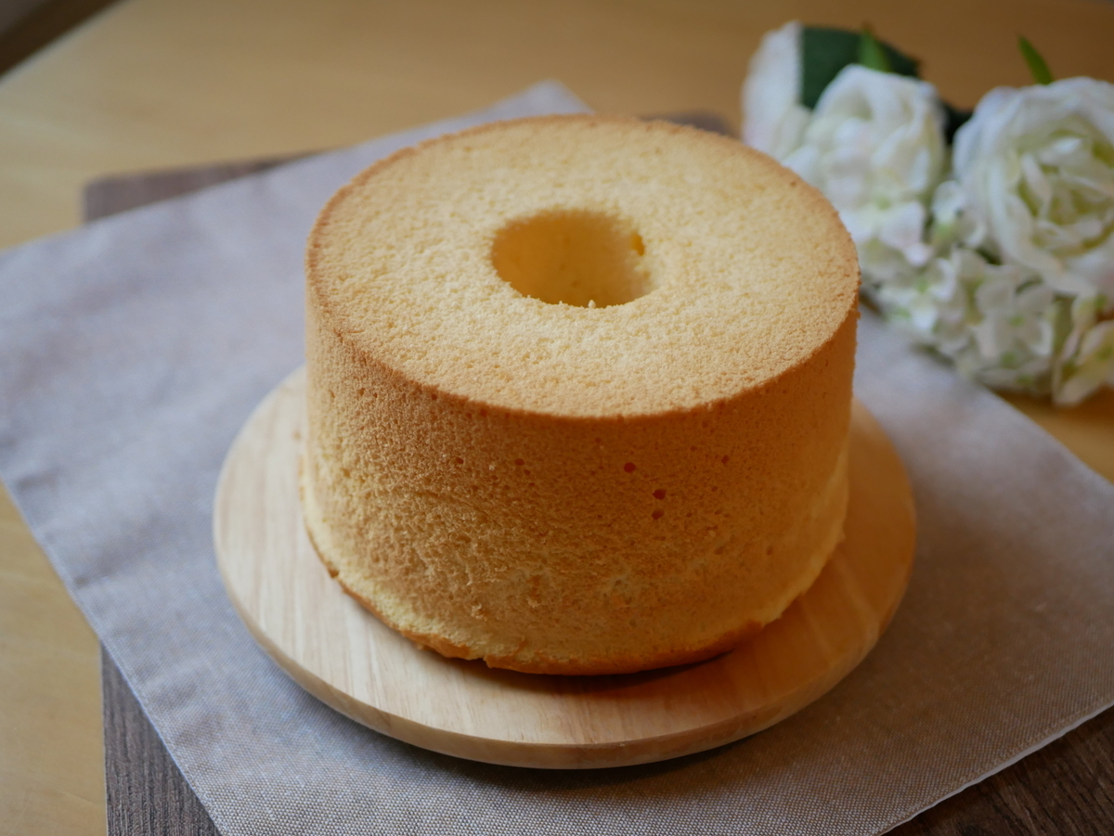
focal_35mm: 50
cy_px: 418
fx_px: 1610
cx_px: 557
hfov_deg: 38.2
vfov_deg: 29.1
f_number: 1.8
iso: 800
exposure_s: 1/500
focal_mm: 25
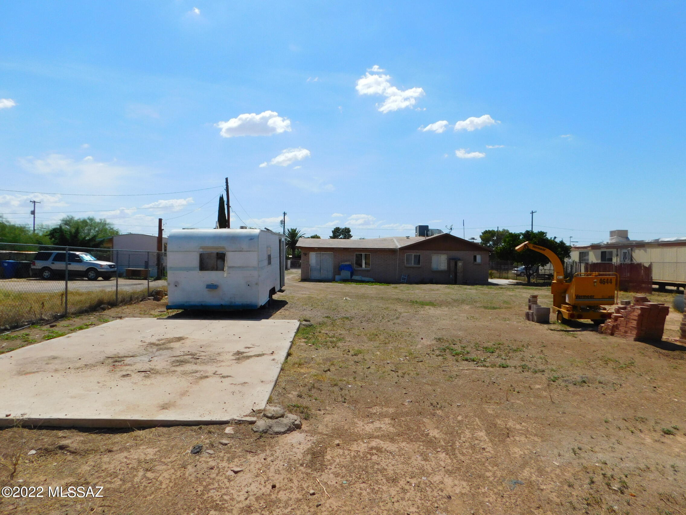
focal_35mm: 23
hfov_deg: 73.9
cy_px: 258
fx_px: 456
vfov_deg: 58.9
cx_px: 343
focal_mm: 4
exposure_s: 1/1000
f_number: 6
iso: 125
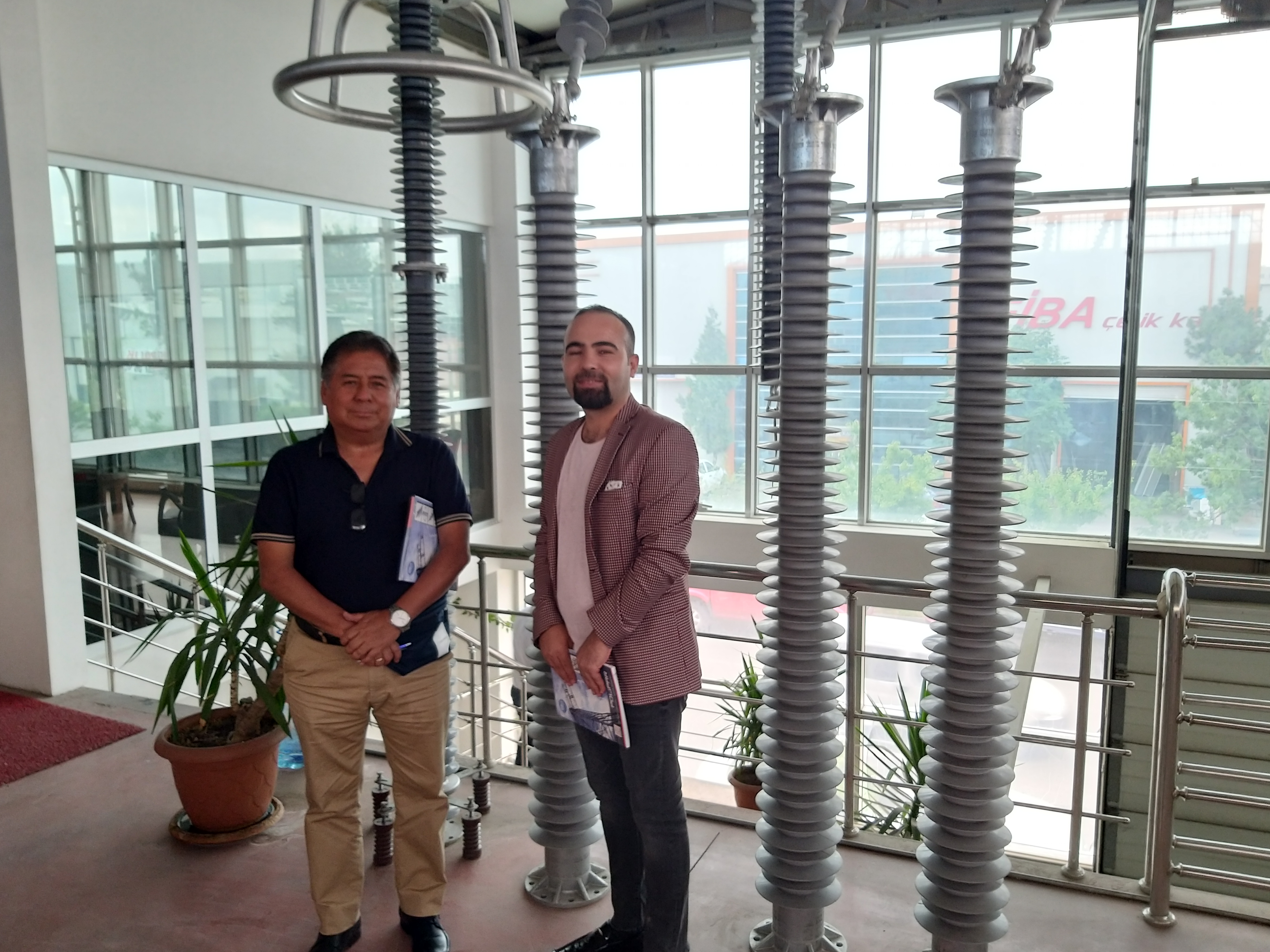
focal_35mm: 28
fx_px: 1027
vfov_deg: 49.7
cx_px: 621
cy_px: 473
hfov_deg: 63.4
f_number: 1.7
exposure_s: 1/100
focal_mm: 3.93
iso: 125
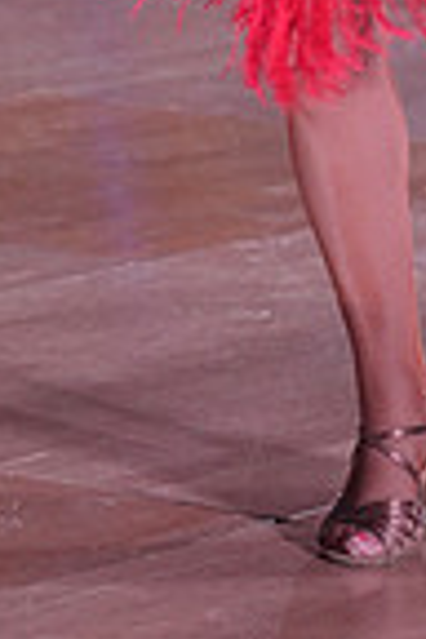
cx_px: -2
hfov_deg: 3.9
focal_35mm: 355
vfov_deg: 5.7
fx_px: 6301
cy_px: -479
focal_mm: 88
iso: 1600
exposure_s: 1/400
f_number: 4
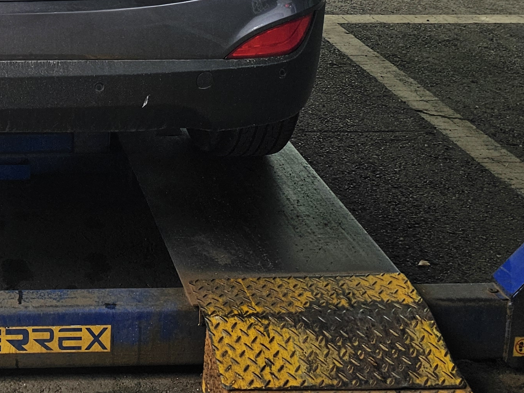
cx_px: -27
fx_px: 1029
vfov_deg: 20.1
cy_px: -97
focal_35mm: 68
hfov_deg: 26.7
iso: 16
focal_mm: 6.3
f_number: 1.7
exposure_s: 1/120
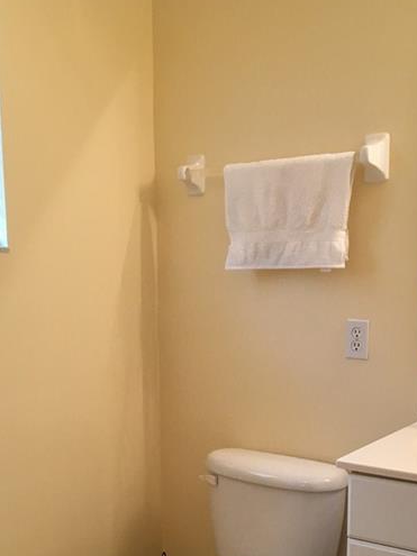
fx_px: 723
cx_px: 233
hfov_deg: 32.1
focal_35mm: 45
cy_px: 385
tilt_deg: -9.9
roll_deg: +0.5
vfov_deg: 41.4
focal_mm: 4.15
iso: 40
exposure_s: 1/30
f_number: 2.2
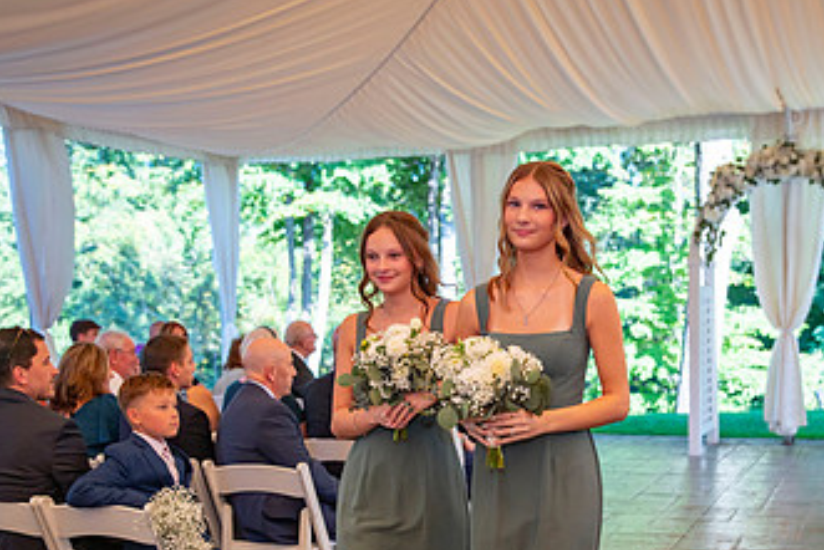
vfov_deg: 24.3
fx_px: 1259
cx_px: 475
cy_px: 428
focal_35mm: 55
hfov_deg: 36.2
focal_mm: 31
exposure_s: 1/1250
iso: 800
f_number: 2.8
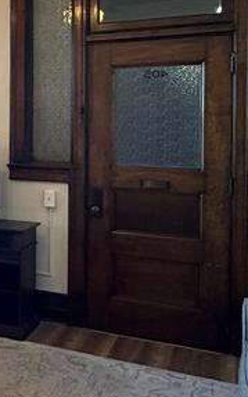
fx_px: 574
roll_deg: +0.5
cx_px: -105
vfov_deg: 37.7
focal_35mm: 53
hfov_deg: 21.2
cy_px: 129
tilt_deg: +0.2
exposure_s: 1/60
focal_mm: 2.22
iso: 250
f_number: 2.2
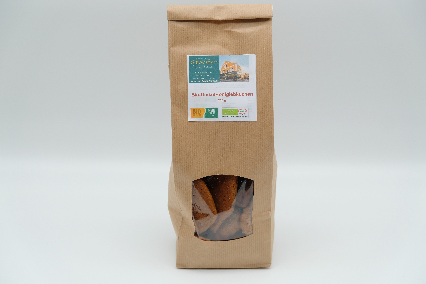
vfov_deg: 22.3
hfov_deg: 32.9
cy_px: 142
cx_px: 213
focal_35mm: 61
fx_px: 722
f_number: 4
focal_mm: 40.7
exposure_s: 1/150
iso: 200
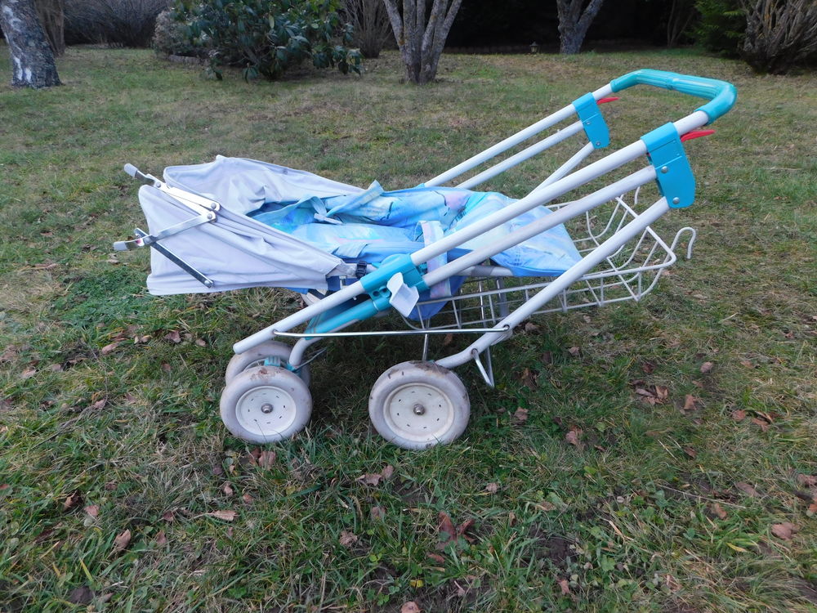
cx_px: 408
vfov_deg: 58.9
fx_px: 543
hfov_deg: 73.9
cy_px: 306
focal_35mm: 23
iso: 125
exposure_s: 1/30
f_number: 3
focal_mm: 4
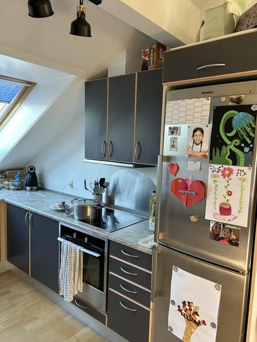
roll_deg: -3.0
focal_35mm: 26
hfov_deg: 53.1
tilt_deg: -6.5
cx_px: 128
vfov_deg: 67.3
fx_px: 257
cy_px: 171
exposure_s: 1/95
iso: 125
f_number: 1.5
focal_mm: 5.7
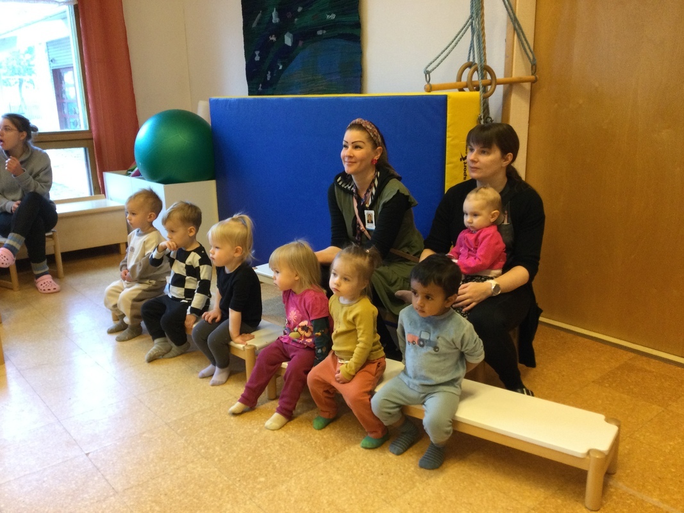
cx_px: 342
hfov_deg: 58.4
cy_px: 256
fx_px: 612
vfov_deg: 45.4
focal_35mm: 31
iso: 125
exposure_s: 1/33
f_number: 2.4
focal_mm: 3.3
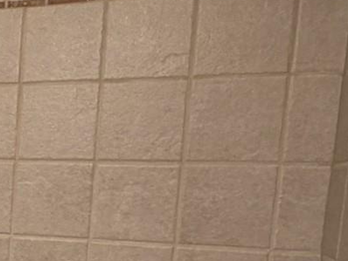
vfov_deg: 19.8
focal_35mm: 72
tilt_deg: -7.9
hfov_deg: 22.3
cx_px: -173
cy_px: 266
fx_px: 724
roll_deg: -1.4
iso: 200
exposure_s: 1/60
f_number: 2.2
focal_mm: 2.22
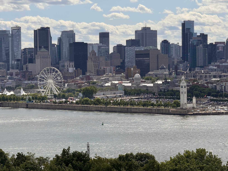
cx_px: 114
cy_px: 86
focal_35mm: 120
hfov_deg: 16.4
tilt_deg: -1.3
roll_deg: +0.6
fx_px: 790
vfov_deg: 12.3
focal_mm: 15.66
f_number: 2.8
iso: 50
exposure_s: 1/2611
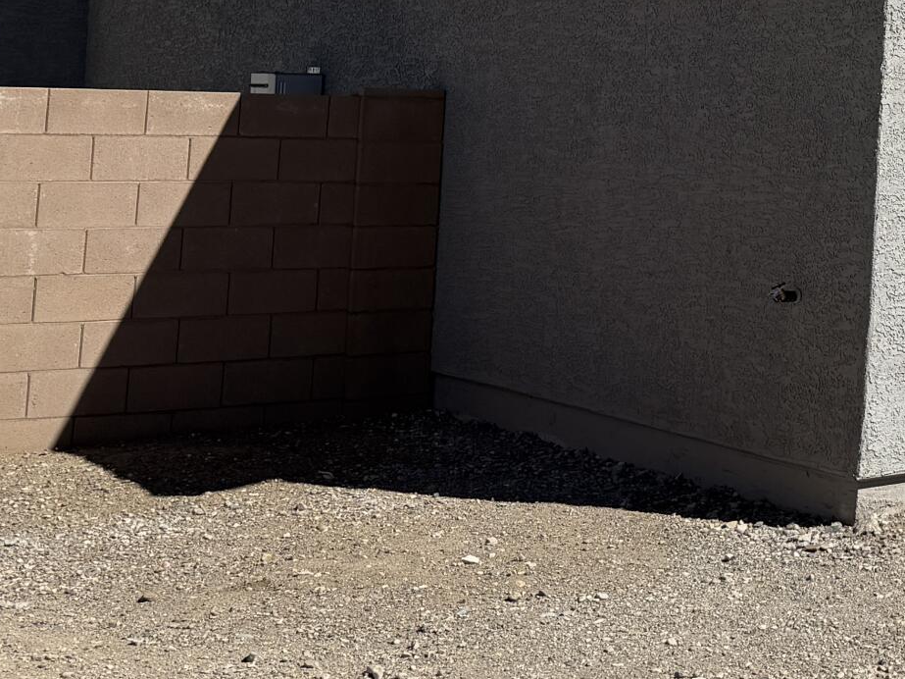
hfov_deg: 21.5
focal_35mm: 78
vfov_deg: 18.2
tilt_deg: +3.7
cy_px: -67
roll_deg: -1.7
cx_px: 1314
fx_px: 2039
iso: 80
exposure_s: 1/7353
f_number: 1.78
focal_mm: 6.76
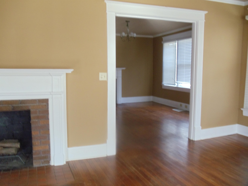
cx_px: 124
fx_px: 315
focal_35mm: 44
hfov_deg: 42.9
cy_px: 93
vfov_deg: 32.9
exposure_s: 1/30
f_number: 3.5
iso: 200
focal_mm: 6
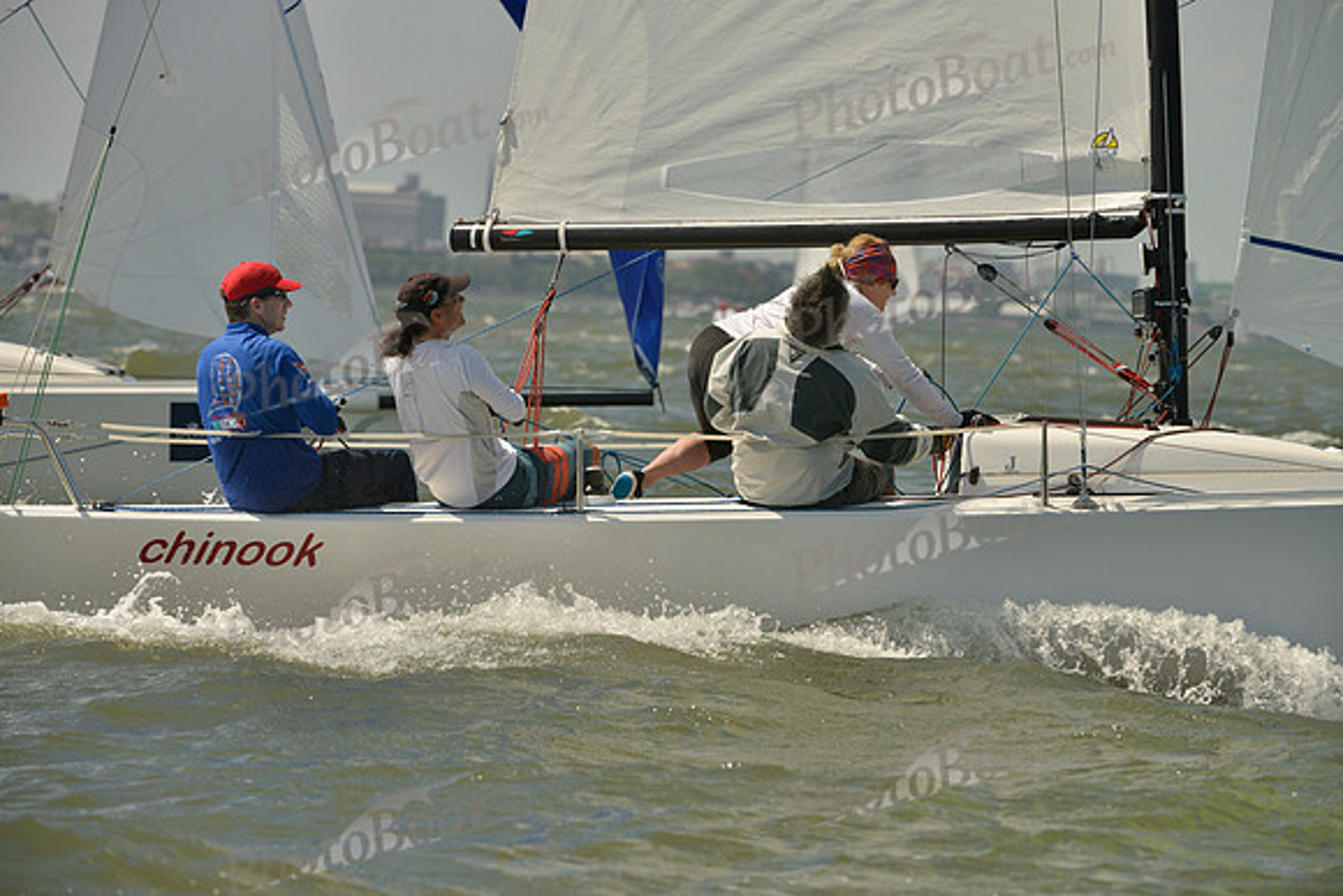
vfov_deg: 5.5
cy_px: 448
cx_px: 672
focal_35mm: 250
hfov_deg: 8.2
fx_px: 9328
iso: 280
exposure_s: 1/1600
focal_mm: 250
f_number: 9
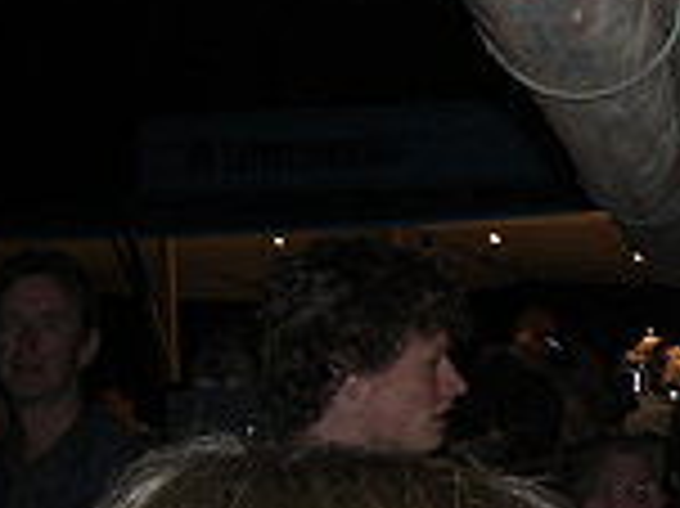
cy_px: 438
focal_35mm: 135
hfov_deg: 13.8
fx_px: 2650
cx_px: 993
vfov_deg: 10.9
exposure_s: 1/60
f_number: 2.8
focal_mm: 7.9
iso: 200
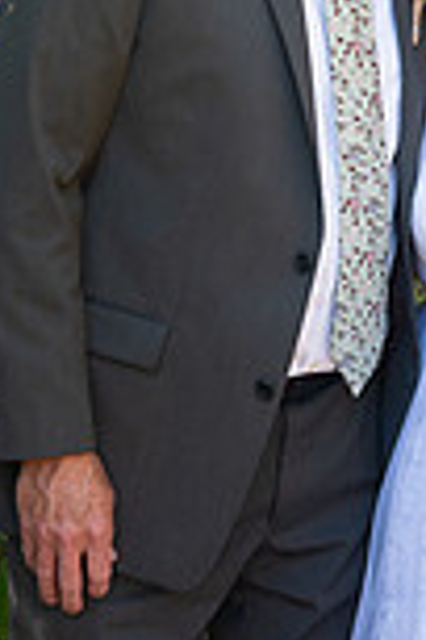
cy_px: 125
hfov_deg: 8.9
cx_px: 439
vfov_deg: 13.4
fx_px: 2716
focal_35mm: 153
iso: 640
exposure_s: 1/320
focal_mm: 52
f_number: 4.5
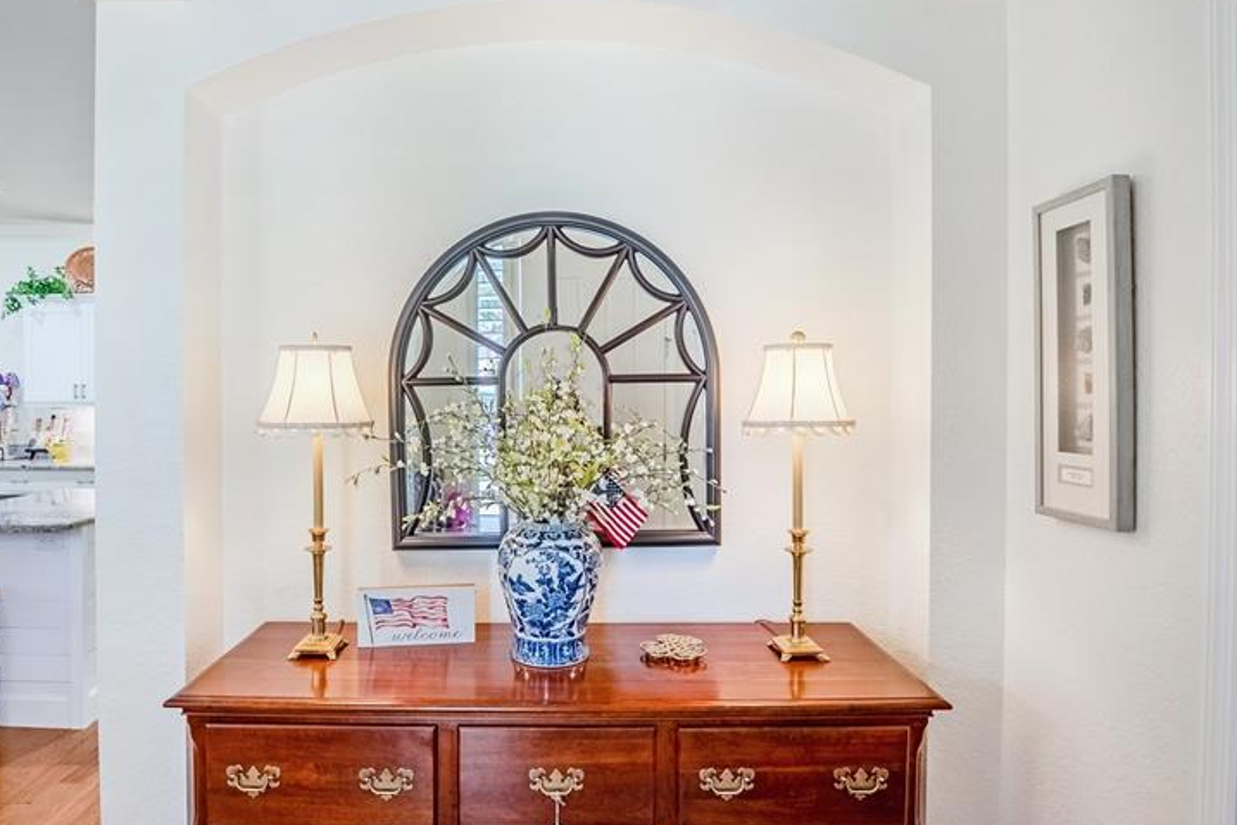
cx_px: 557
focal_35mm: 20
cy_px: 400
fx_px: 687
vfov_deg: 61.9
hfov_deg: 83.7
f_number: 3.5
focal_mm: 14
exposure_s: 1/2500
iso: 1600
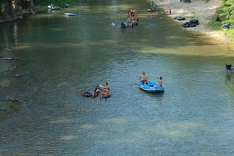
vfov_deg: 15.2
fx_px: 585
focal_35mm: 90
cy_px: 78
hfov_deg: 22.6
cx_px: 117
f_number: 8
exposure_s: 1/200
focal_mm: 60
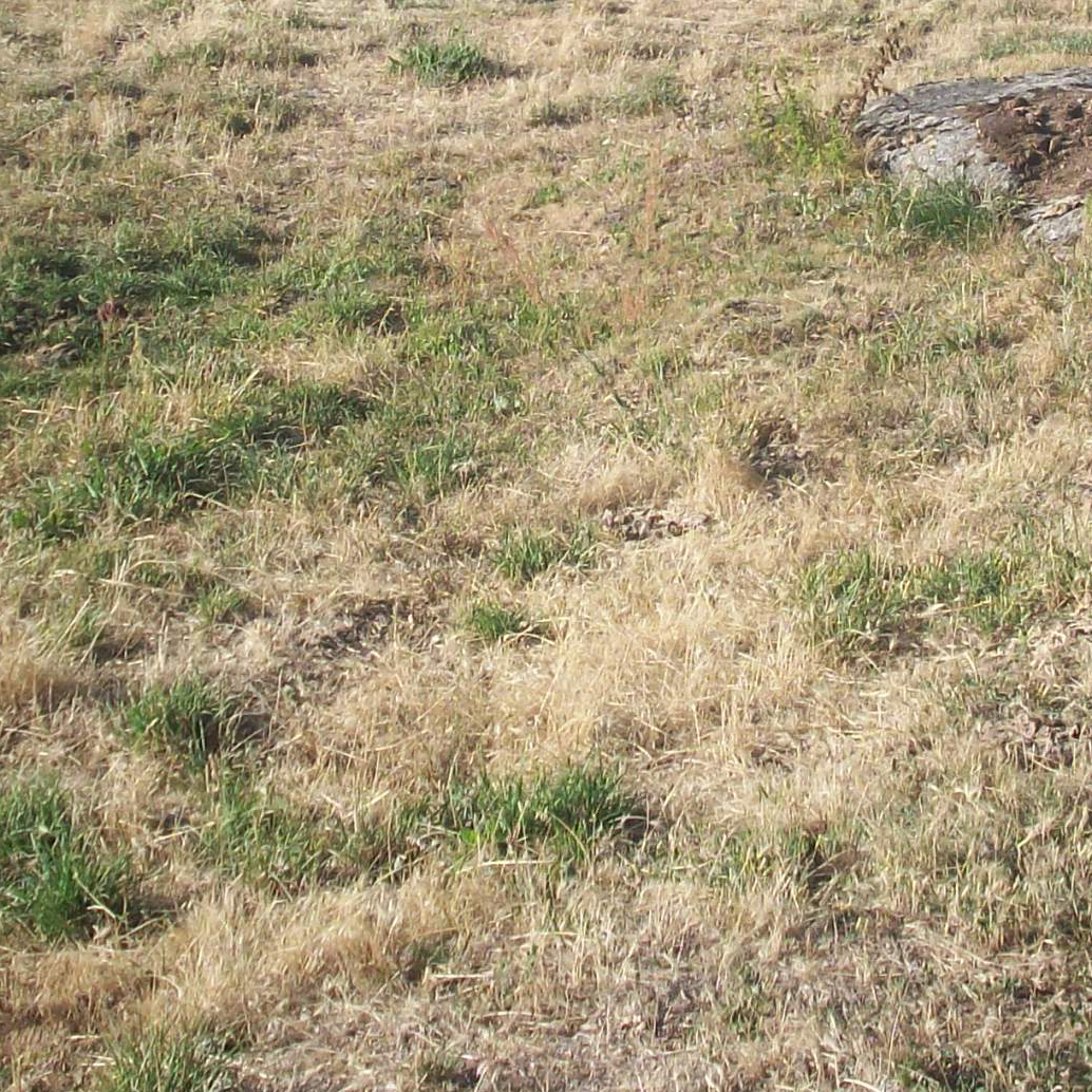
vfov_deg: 20.7
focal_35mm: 82
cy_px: 96
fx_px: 2927
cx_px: 649
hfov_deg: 21.1
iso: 80
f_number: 5.6
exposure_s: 1/228
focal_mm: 6.2
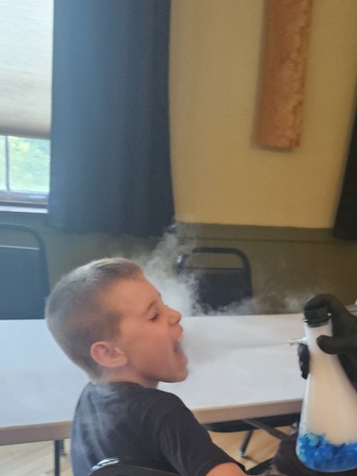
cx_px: 283
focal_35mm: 47
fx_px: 646
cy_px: 393
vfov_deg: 38.6
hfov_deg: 30.2
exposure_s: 1/120
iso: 640
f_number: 1.7
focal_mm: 6.3
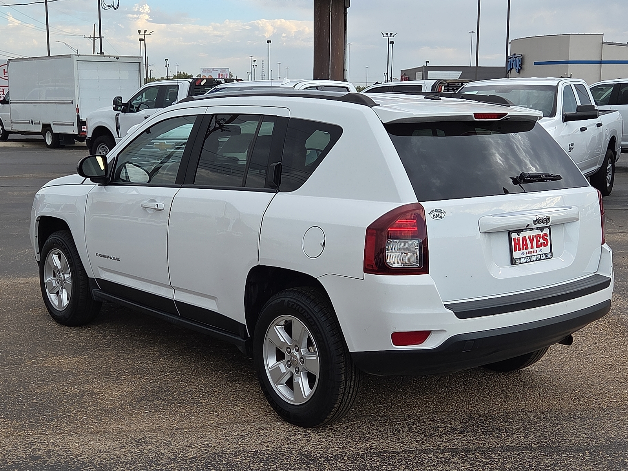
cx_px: 314
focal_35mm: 50
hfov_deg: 38.2
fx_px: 907
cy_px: 236
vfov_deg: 29.1
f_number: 1.8
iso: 76
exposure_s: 1/1667
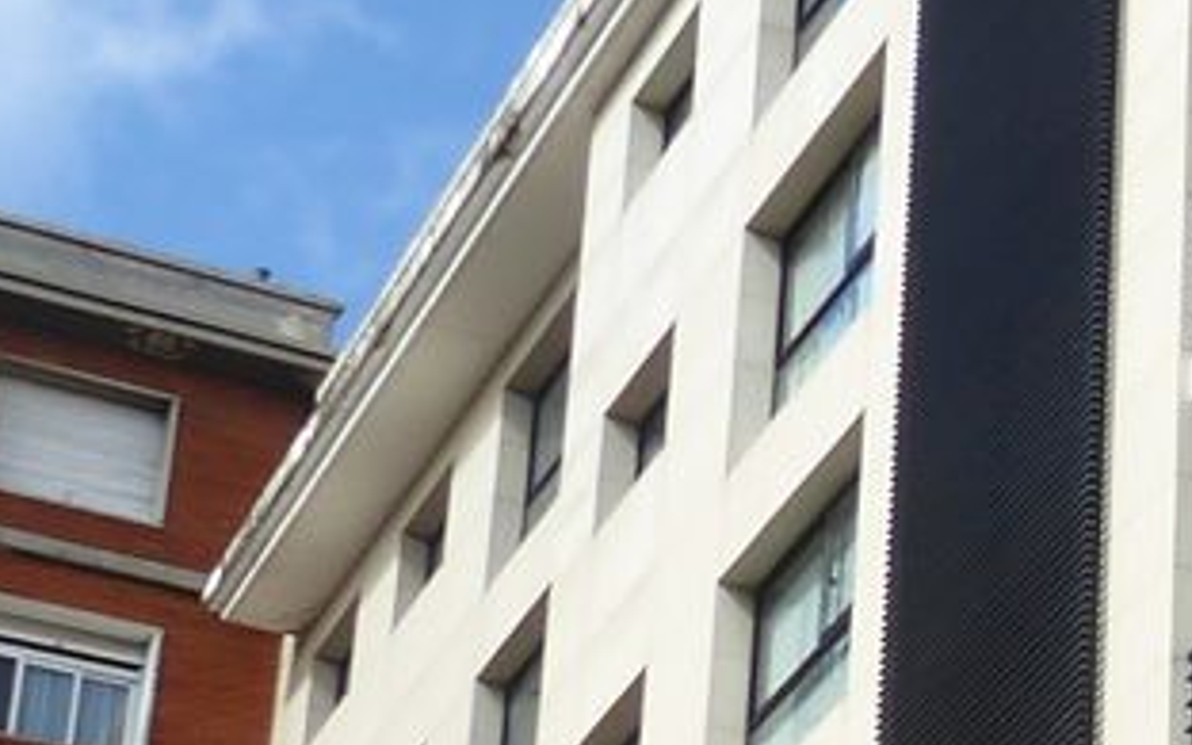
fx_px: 4418
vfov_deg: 9.4
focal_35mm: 136
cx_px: 1845
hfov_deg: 14.3
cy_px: 1062
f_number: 3.3
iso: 80
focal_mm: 4.3
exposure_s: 1/500
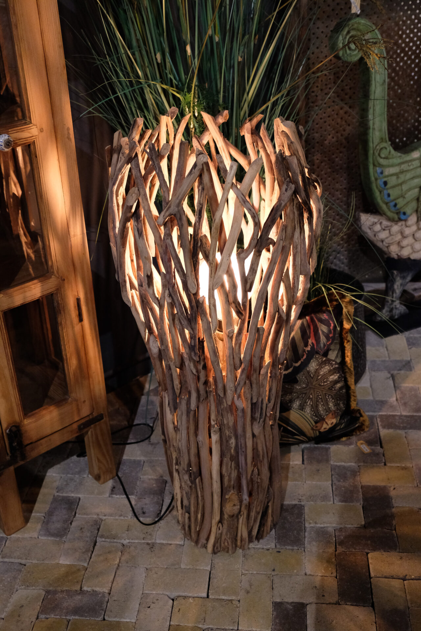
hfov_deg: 35.1
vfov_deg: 50.7
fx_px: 667
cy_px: 316
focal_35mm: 38
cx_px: 210
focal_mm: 25.4
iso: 2500
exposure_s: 1/60
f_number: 3.2
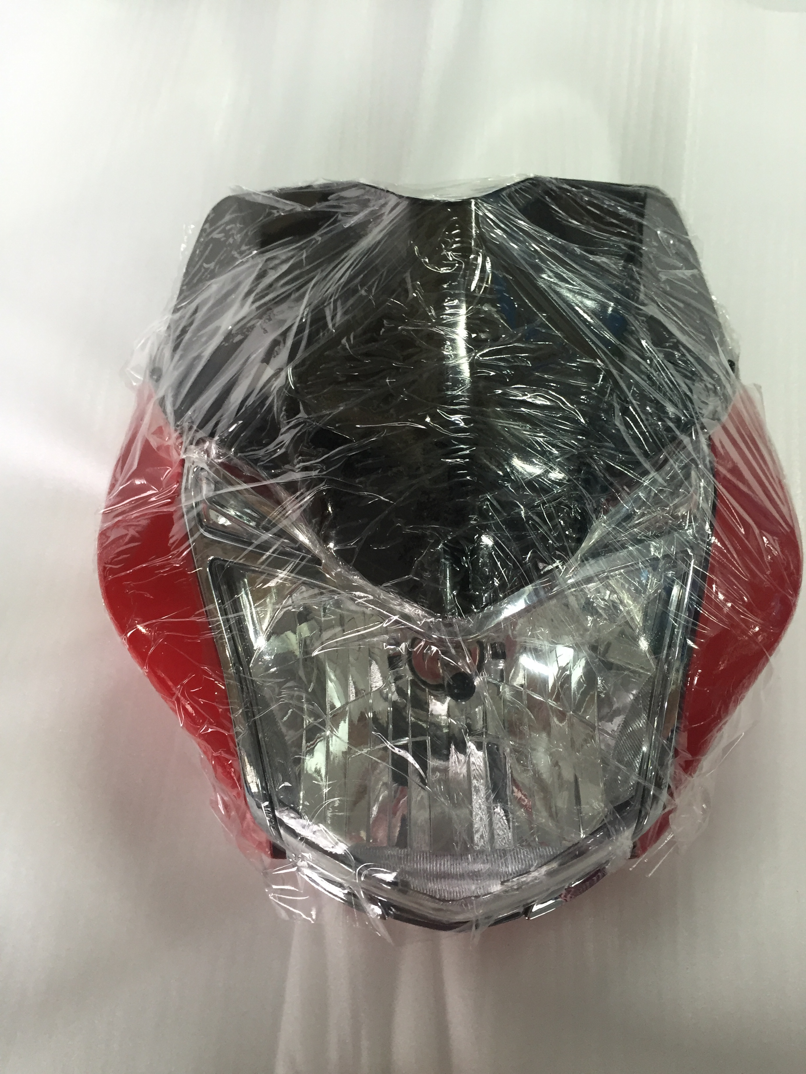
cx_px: 403
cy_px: 537
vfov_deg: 61.7
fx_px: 900
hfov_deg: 48.2
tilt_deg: -66.5
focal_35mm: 29
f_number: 2.2
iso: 125
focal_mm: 4.15
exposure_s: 1/33
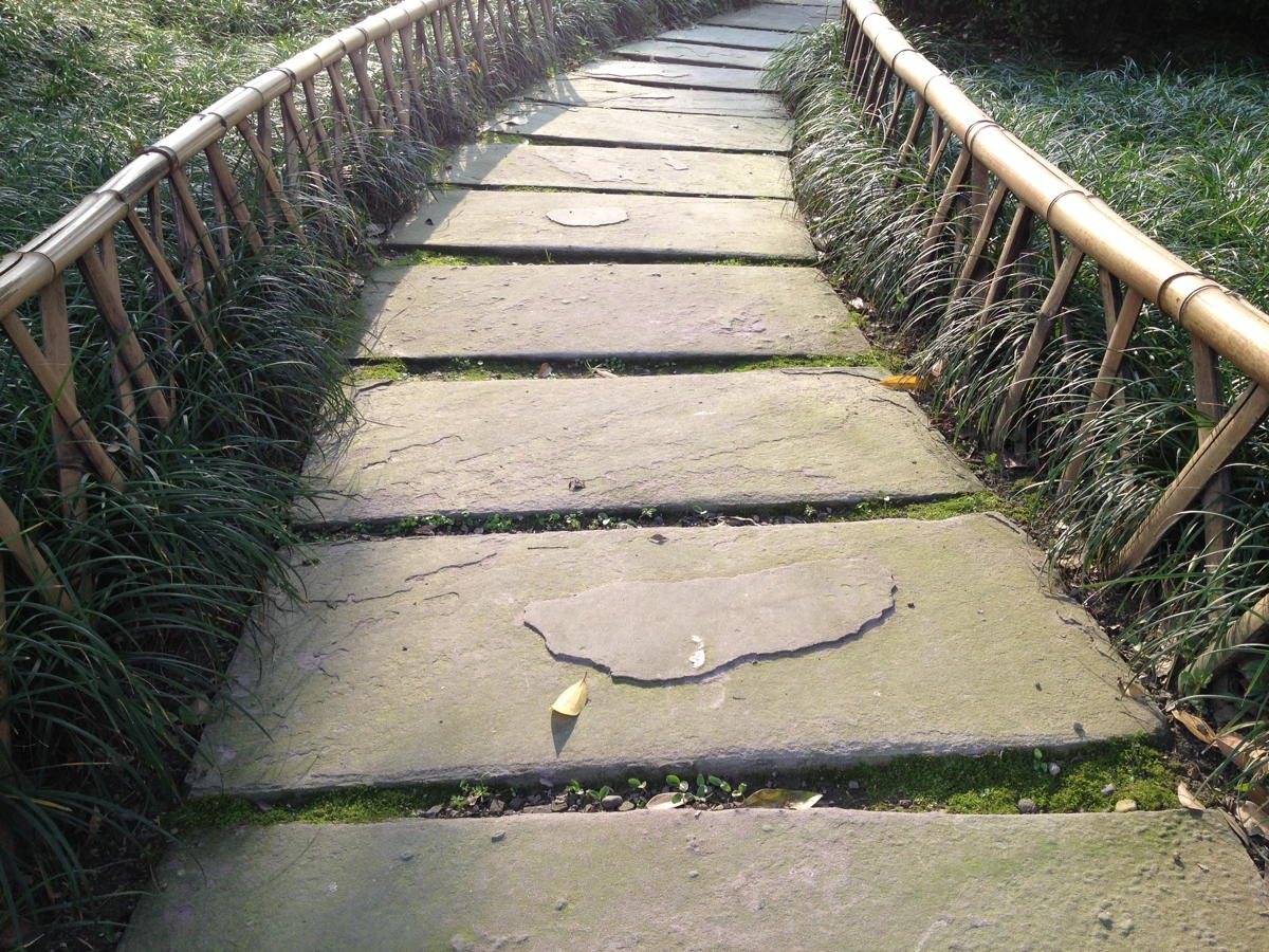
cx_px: 634
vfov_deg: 40.7
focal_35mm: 35
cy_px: 476
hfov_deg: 52.6
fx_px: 1283
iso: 50
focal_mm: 4.28
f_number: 2.4
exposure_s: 1/249
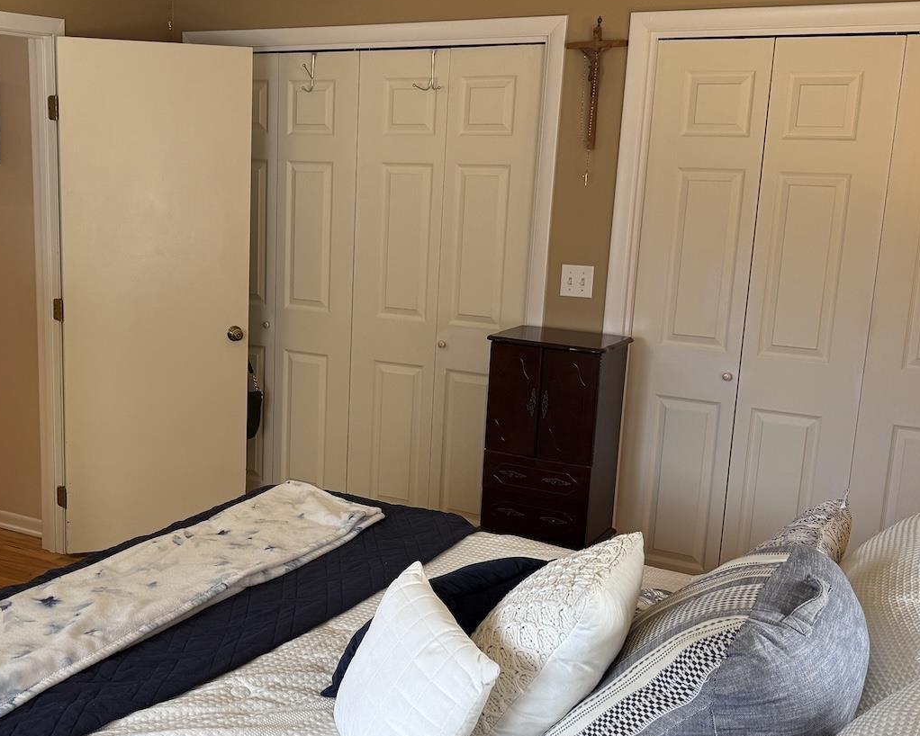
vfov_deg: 34.1
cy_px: 404
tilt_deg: -12.3
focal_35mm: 44
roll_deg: -0.6
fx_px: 1198
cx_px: 318
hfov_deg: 41.5
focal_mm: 6.76
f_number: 1.78
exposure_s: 1/120
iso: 200
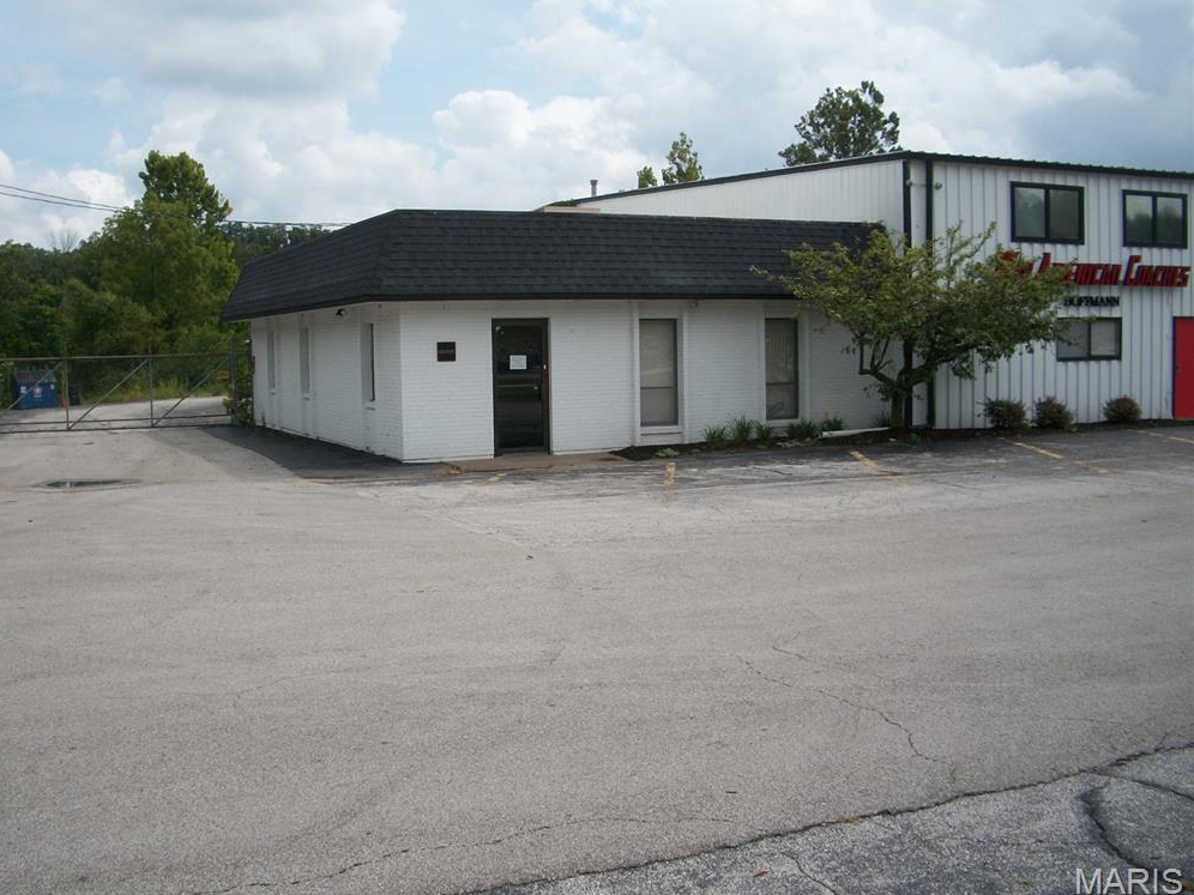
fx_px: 1242
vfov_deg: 39.7
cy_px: 447
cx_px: 581
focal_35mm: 36
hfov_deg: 51.3
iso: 80
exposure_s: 1/500
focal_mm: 6.3
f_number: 5.6
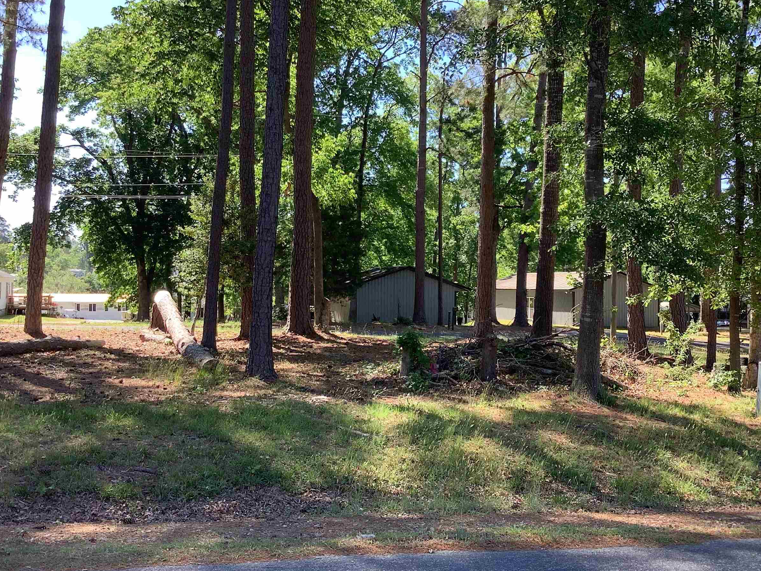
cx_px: 429
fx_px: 879
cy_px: 251
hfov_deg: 46.7
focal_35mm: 40
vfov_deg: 35.9
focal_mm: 3.3
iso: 25
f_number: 2.4
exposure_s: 1/124
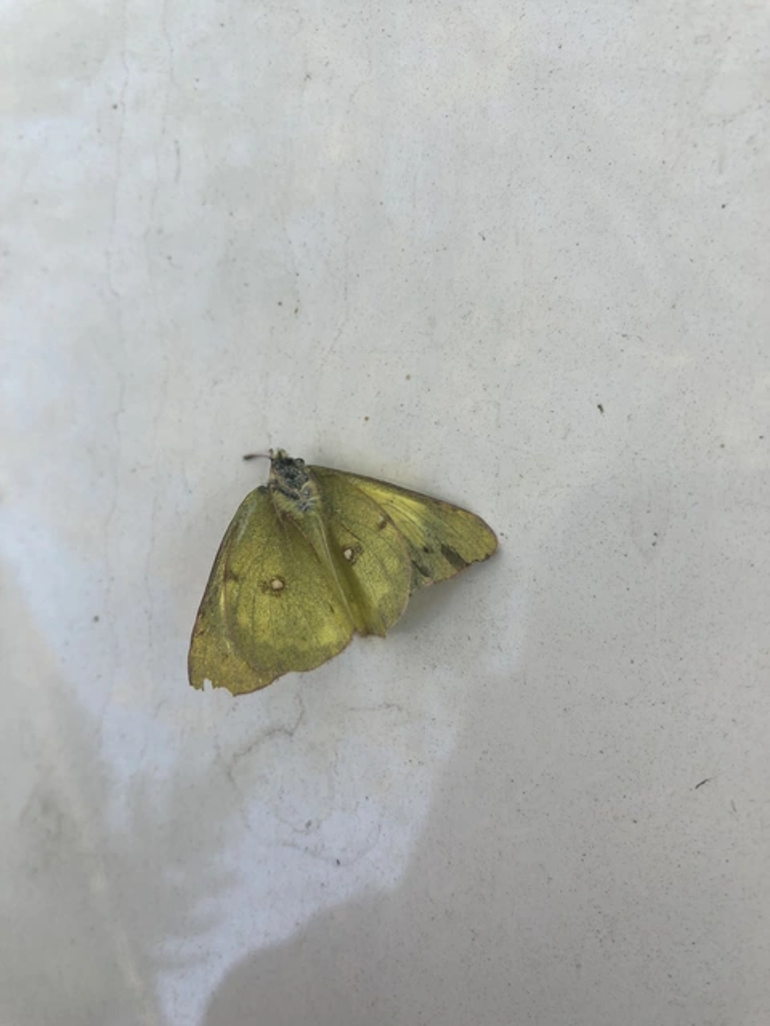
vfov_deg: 63.4
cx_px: 385
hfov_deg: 49.7
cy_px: 513
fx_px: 830
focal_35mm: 28
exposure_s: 1/121
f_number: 1.8
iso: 20
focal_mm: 3.99
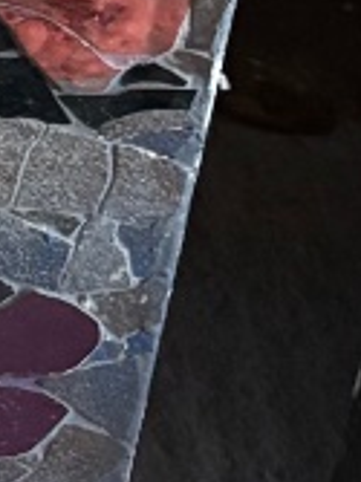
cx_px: -843
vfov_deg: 10.0
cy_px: -393
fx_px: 2604
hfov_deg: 6.9
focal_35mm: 187
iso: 640
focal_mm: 5.96
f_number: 1.6
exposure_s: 1/38
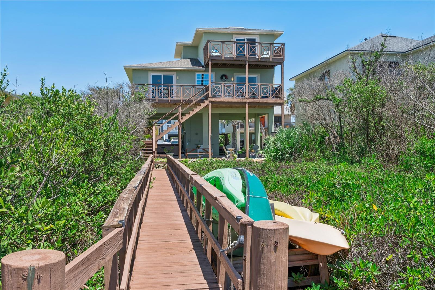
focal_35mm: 35
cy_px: 145
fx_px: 423
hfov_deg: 54.4
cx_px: 218
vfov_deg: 37.8
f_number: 20
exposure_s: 1/40
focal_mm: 35
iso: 100
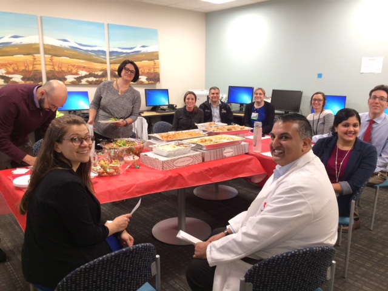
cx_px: 194
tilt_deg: -14.1
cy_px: 146
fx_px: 325
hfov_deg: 61.7
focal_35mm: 29
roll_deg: +0.4
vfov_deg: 48.2
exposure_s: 1/30
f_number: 2.2
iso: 100
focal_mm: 4.15
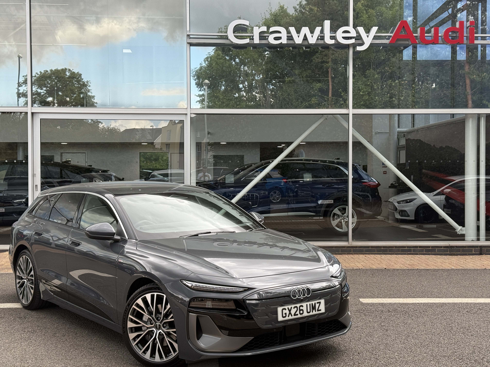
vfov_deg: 30.3
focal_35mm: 48
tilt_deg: +0.9
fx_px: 679
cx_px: 245
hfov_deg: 39.7
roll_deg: +1.1
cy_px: 184
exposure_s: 1/712
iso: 80
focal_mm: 6.76
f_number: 1.78
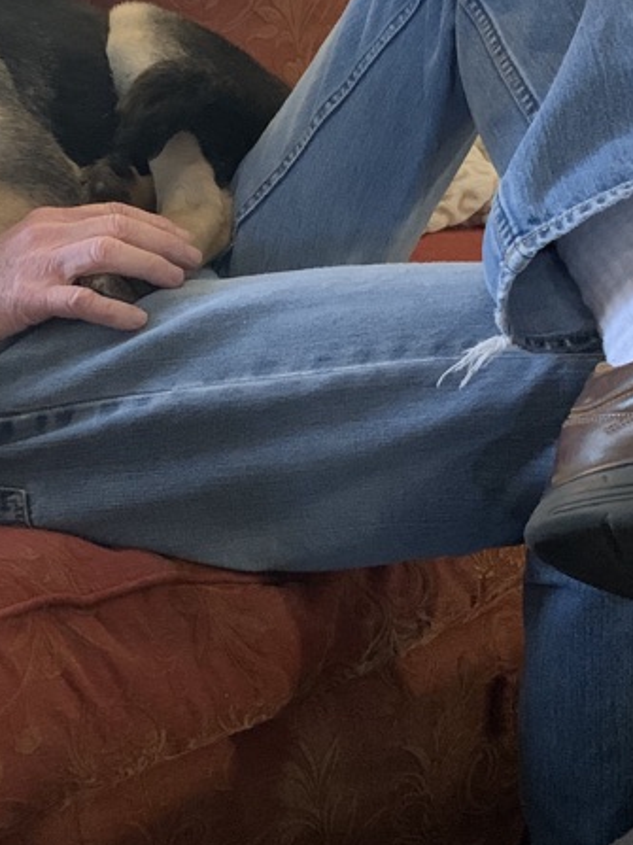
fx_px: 1561
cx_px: 101
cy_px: 427
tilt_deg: -20.9
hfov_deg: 22.5
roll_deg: -1.9
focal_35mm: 64
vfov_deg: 30.3
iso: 800
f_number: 1.8
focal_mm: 4.25
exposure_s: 1/30
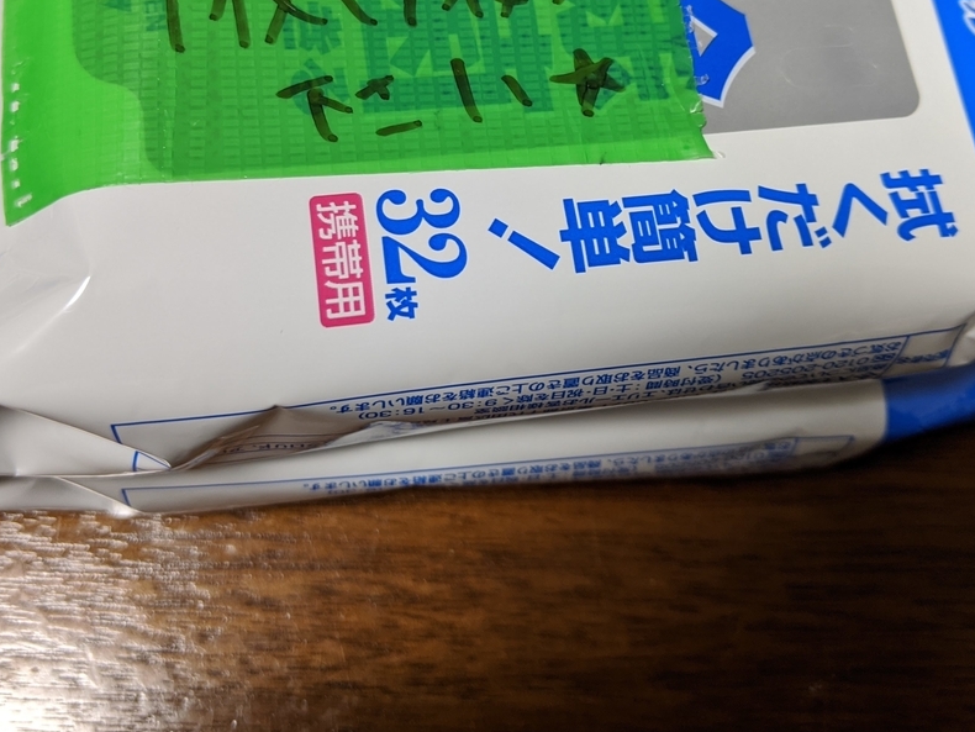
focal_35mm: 41
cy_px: 195
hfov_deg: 45.8
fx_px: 1155
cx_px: 485
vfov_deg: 34.5
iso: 71
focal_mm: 4.44
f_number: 1.8
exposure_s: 1/30
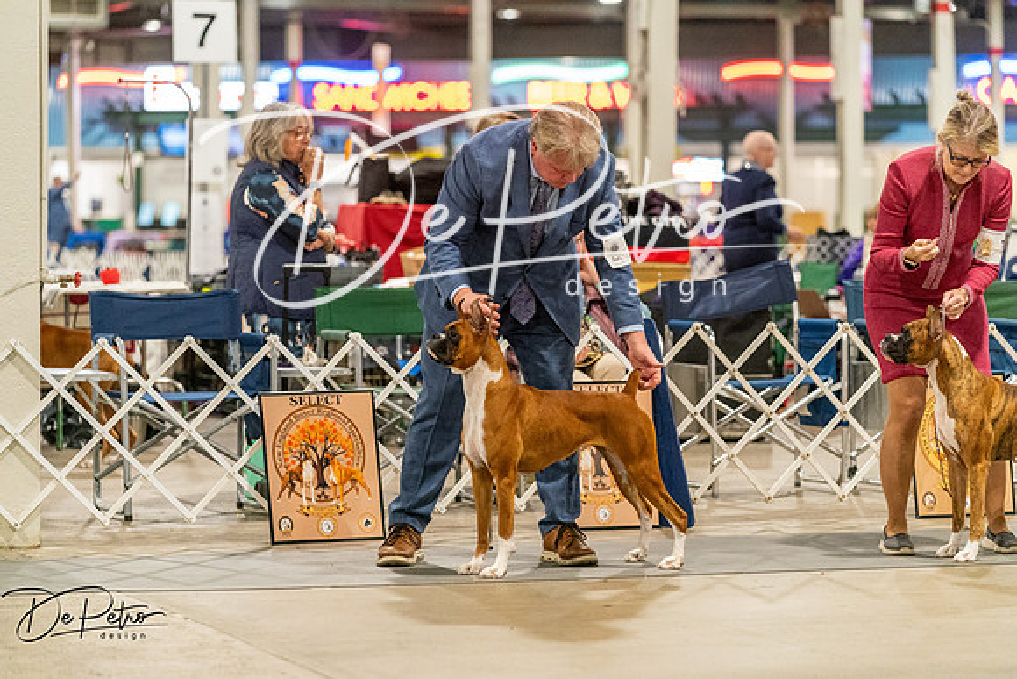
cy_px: 340
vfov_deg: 10.2
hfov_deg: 15.3
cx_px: 508
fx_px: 3786
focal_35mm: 134
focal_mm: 134
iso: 6400
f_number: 3.5
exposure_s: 1/250
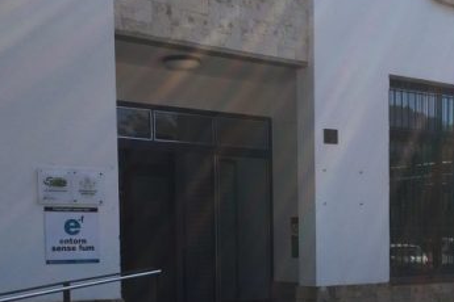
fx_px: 820
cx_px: 258
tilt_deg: -4.4
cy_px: 284
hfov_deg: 30.9
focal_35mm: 65
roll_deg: -0.7
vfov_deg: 20.4
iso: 25
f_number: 2.4
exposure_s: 1/970
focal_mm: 3.3
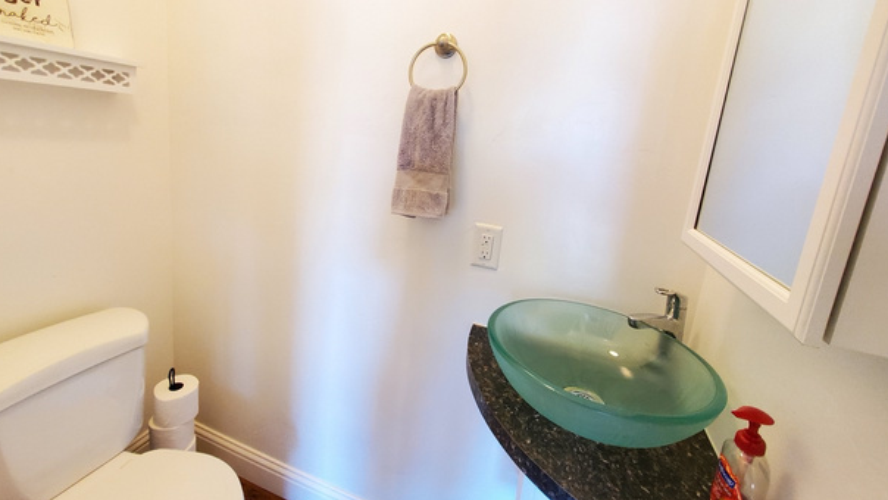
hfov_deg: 102.9
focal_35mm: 15
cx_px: 426
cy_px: 212
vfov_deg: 70.1
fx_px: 353
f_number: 2.2
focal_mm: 1.8
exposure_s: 1/59
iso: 500
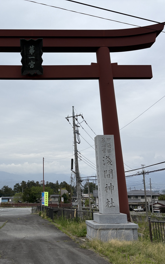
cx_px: 32
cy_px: 133
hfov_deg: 33.4
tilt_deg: +13.3
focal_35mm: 37
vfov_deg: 52.8
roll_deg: +0.5
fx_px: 266
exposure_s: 1/4608
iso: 50
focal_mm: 5.96
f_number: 1.6
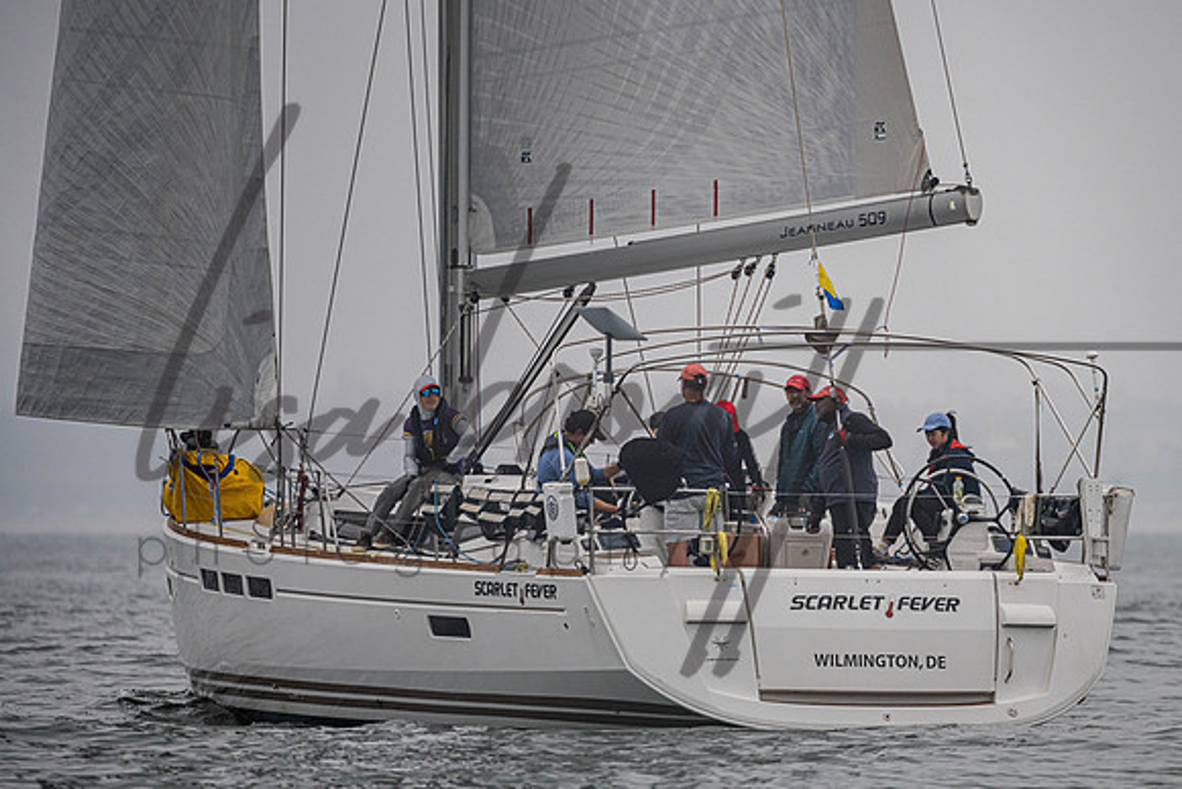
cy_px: 422
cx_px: 721
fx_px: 16290
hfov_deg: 4.2
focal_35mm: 496
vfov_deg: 2.8
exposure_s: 1/5000
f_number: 5.6
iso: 400
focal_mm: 400
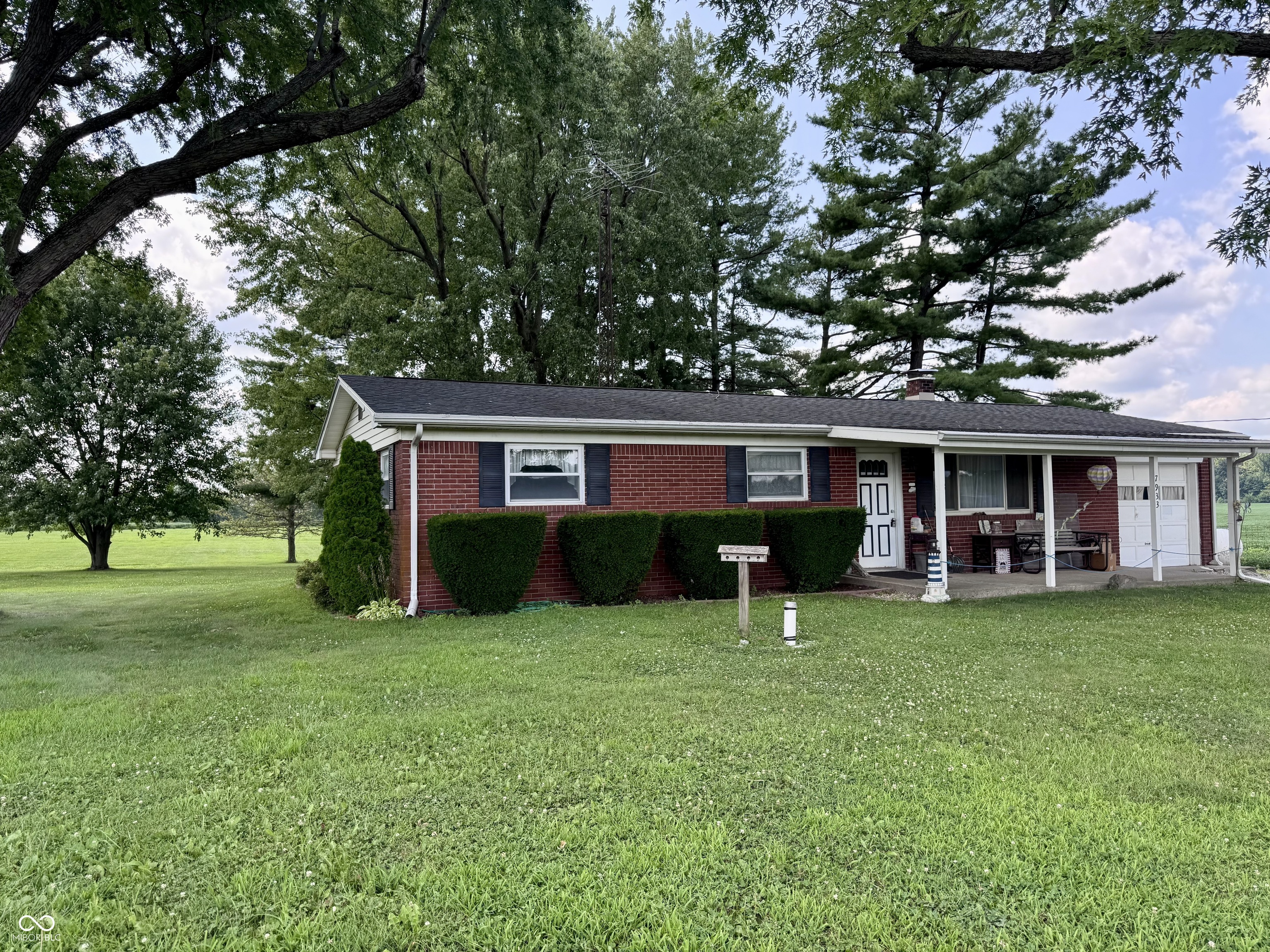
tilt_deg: +1.0
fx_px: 881
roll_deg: +1.1
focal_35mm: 24
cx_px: 635
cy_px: 476
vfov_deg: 56.8
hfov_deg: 71.6
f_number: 1.78
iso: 80
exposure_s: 1/693
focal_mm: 6.76
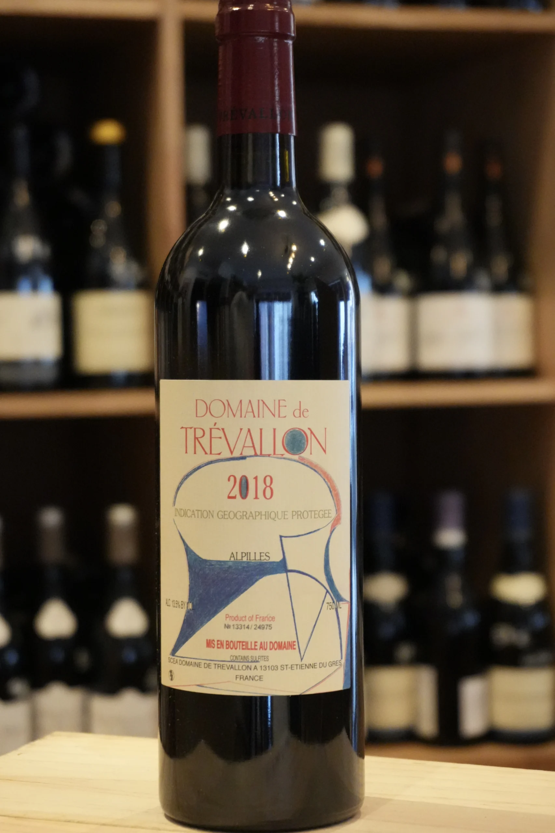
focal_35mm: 74
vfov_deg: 27.5
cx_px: 278
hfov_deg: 18.5
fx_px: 1700
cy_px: 416
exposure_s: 1/100
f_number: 5.6
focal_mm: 49
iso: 6400
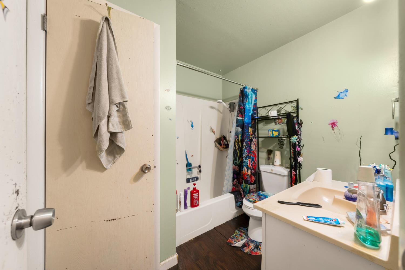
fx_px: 135
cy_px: 135
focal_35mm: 12
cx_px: 202
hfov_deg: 112.6
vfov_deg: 90.0
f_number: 7.1
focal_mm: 12
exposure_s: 1
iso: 400
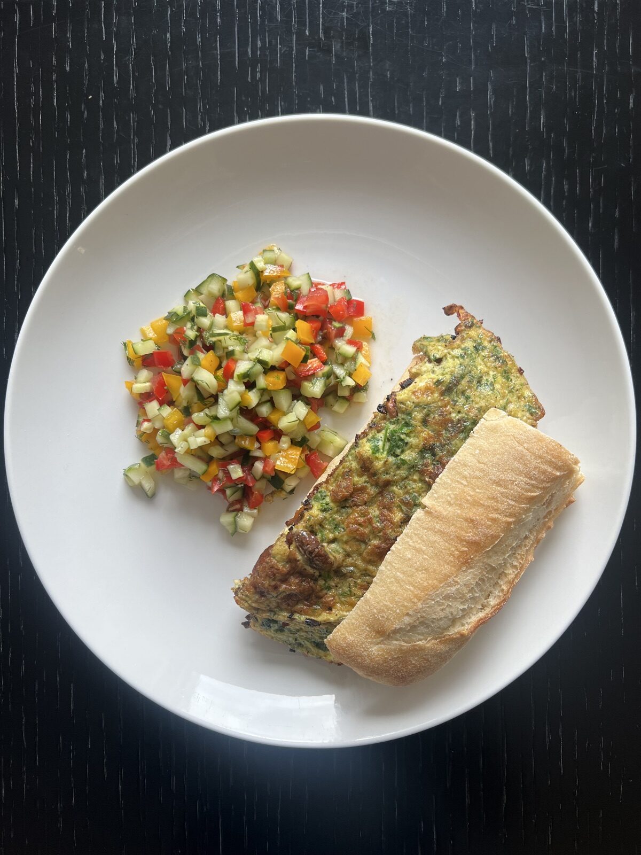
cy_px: 428
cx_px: 320
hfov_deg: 53.1
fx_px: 642
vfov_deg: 67.3
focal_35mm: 26
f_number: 1.5
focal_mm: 5.7
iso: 40
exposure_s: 1/120
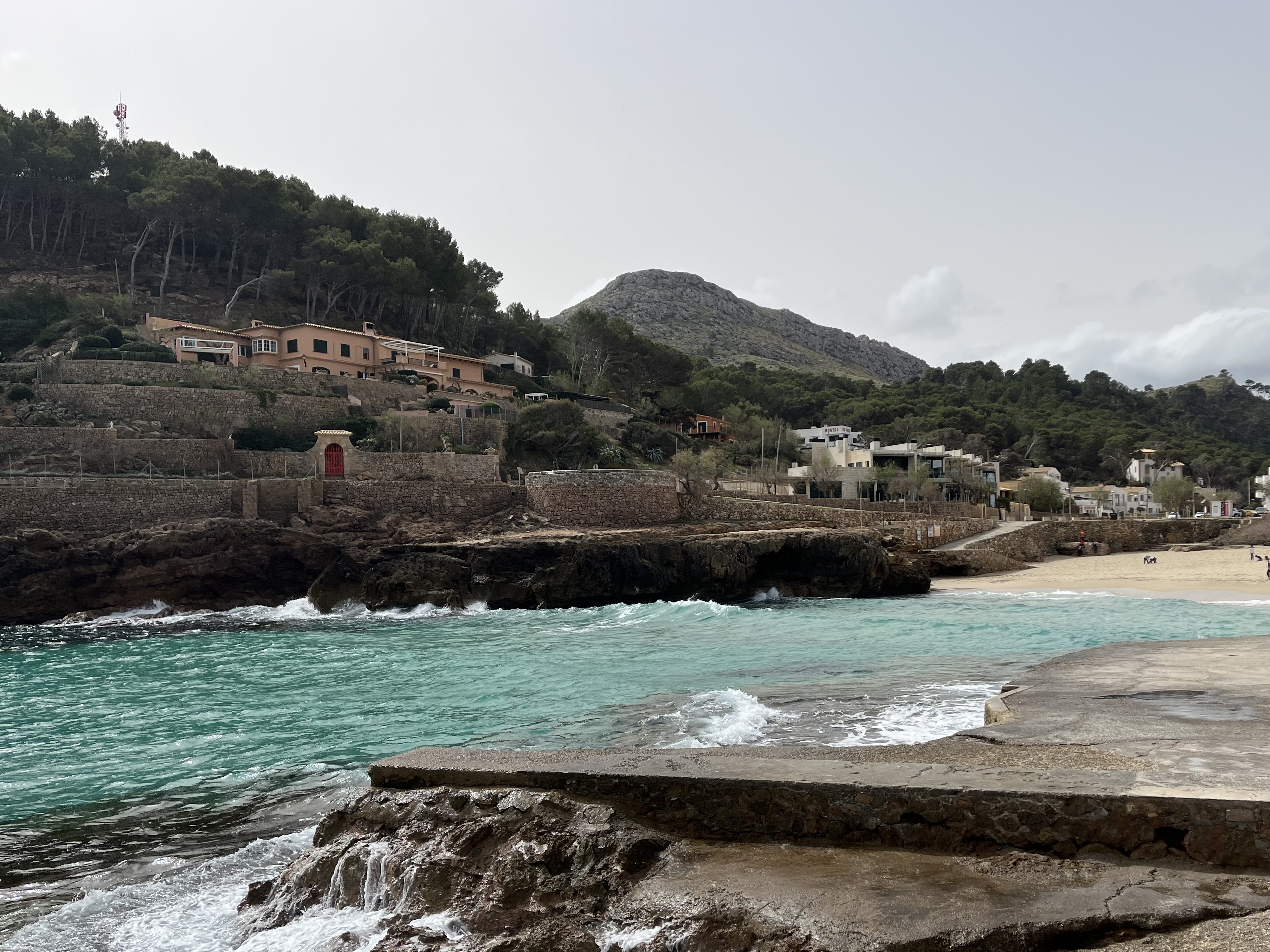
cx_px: 718
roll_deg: +1.3
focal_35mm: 31
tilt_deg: +0.8
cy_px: 548
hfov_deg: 58.2
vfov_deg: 45.3
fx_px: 1137
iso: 50
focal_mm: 5.1
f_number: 1.6
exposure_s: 1/5319
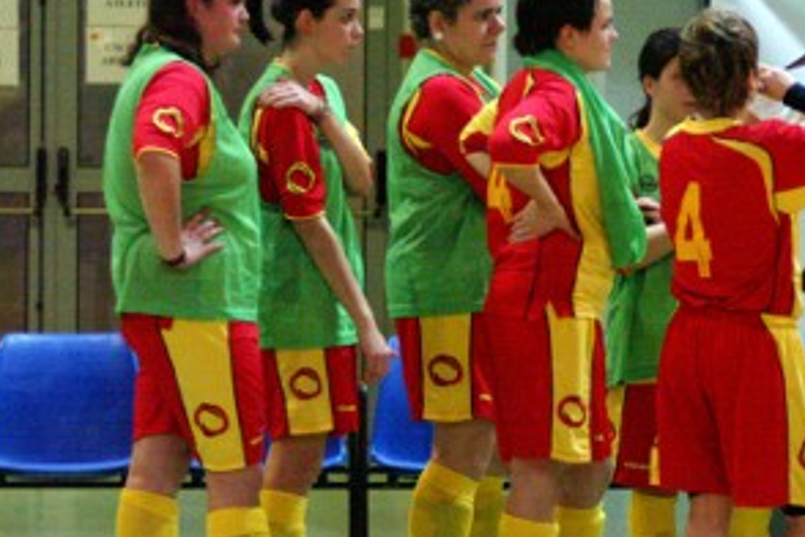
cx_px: 846
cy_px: 216
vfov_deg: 3.2
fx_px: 9503
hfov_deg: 4.8
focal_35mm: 425
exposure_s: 1/300
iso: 3200
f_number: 2.8
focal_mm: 130
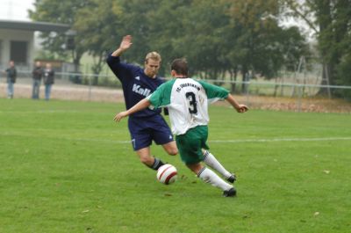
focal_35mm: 202
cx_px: 176
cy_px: 116
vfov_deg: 6.8
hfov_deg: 10.2
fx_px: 1970
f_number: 4.5
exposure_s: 1/320
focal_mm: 135
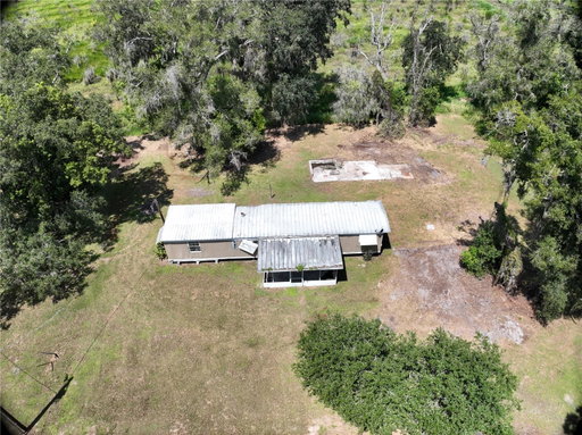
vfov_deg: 56.7
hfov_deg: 71.6
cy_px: 218
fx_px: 403
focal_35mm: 24
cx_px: 291
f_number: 3.2
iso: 100
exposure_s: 1/2000
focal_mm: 12.29
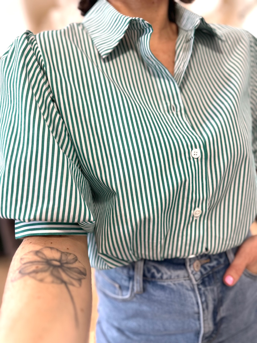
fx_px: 238
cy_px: 172
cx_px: 128
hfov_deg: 56.8
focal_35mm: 24
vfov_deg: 71.6
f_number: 1.78
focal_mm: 6.86
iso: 125
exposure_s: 1/50
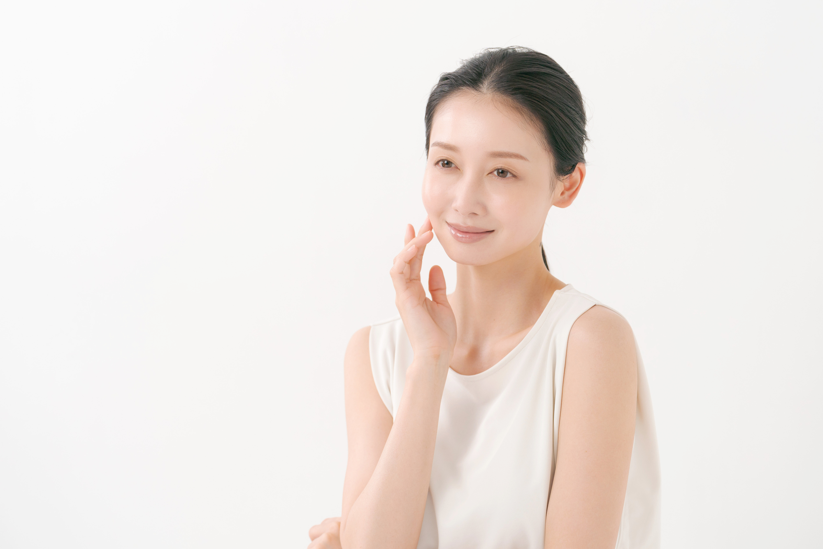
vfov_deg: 12.2
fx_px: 2560
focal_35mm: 112
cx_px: 412
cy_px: 274
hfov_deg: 18.3
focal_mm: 112
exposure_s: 1/250
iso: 200
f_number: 4
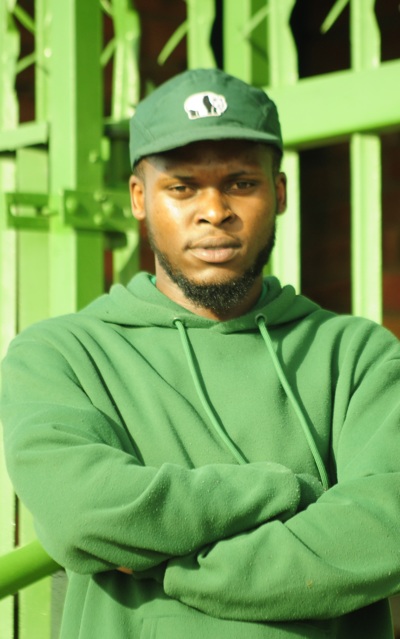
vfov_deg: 5.2
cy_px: 320
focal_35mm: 403
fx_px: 7025
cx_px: 265
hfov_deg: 3.3
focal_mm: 175
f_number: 5.3
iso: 200
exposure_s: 1/200
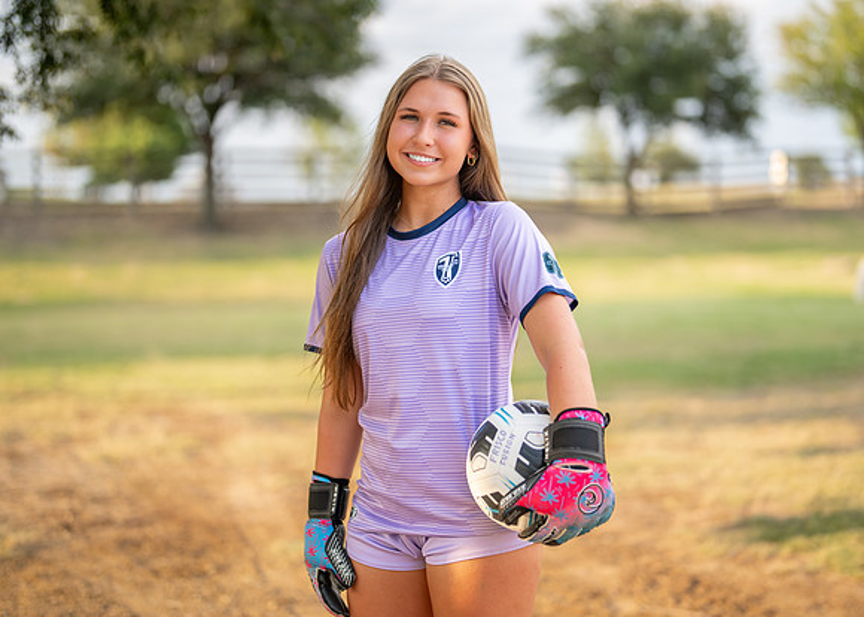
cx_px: 452
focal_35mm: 60
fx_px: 1466
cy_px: 278
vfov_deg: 23.7
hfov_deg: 32.8
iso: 125
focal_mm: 50
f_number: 1.2
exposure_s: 1/1600
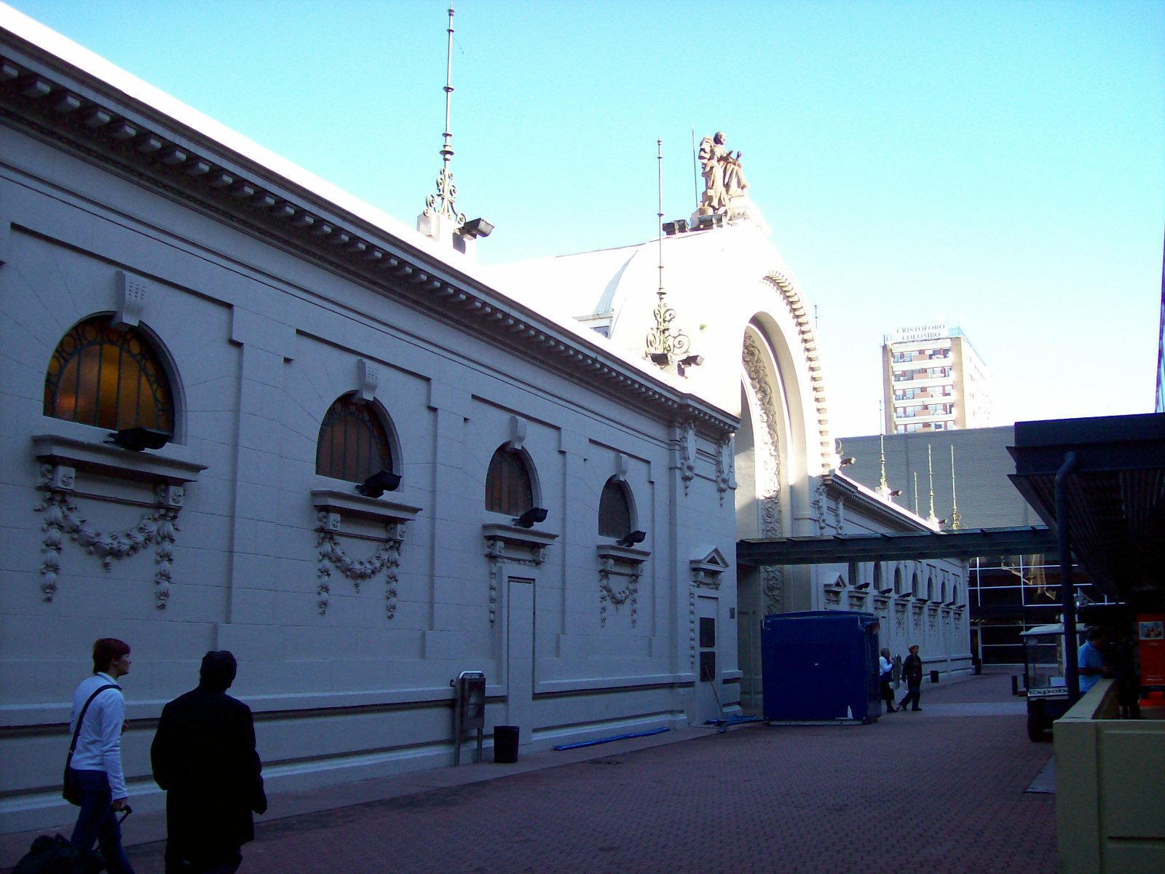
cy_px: 437
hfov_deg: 51.4
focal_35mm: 36
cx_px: 582
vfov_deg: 39.7
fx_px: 1212
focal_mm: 6
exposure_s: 1/335
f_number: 2.7
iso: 80
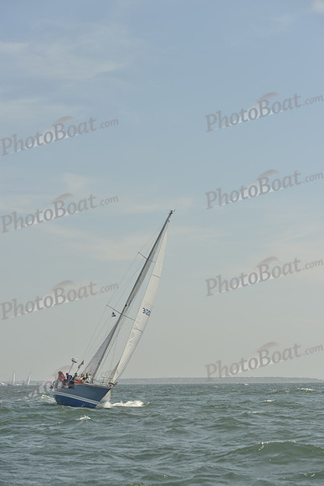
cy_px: 243
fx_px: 1106
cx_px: 162
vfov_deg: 24.8
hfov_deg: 16.7
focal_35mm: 82
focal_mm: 82
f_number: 8
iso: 200
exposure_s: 1/1250
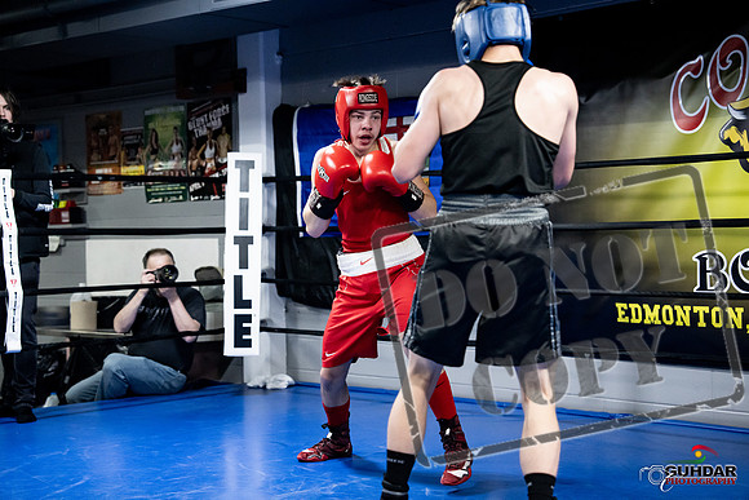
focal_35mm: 62
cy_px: 250
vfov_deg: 21.9
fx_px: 1290
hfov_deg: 32.4
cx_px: 374
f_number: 2.8
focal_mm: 62
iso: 8000
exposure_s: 1/1000
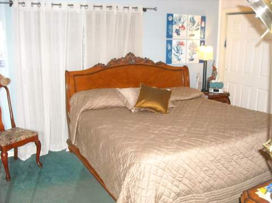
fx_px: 275
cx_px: 136
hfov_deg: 52.7
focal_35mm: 35
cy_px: 102
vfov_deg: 40.6
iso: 475
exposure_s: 1/60
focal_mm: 5.7
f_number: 2.8
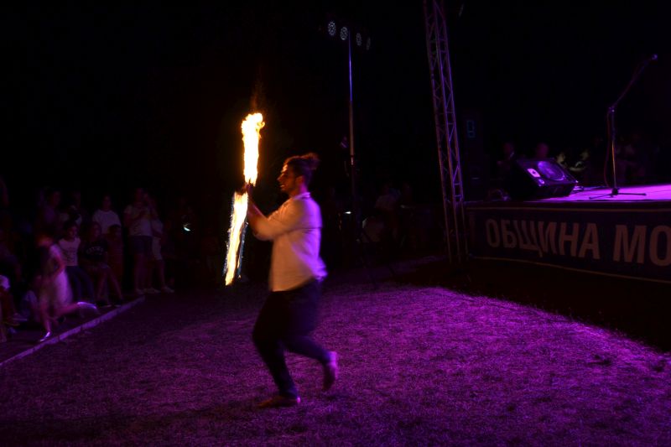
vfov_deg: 35.5
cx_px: 336
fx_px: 699
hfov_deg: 51.3
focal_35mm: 38
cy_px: 224
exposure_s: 1/15
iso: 560
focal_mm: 25
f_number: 4
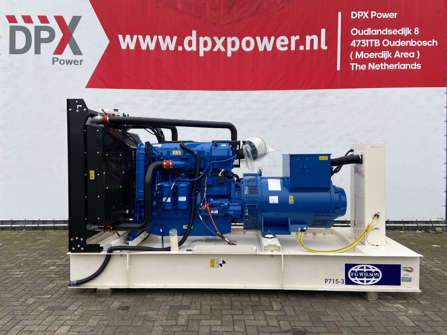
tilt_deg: -0.9
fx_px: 336
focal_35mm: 26
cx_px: 224
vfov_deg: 53.1
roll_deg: -0.1
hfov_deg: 67.3
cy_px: 168
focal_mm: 4.25
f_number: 1.8
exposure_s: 1/588
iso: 32
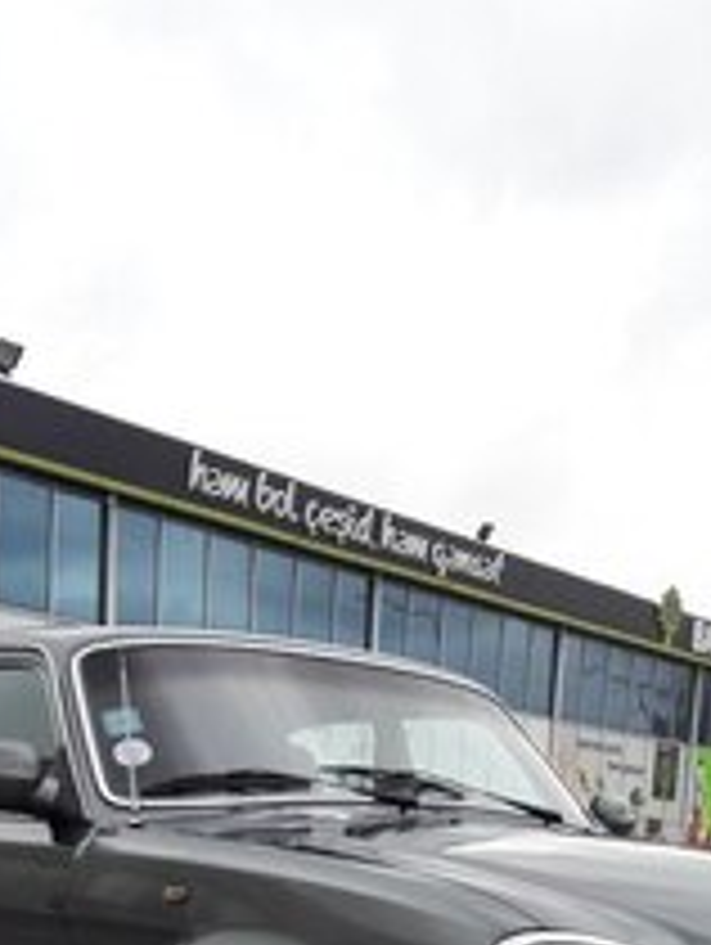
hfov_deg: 22.3
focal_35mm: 66
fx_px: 1804
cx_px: 423
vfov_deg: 26.6
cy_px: 1089
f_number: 1.9
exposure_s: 1/565
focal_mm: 3.7
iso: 40
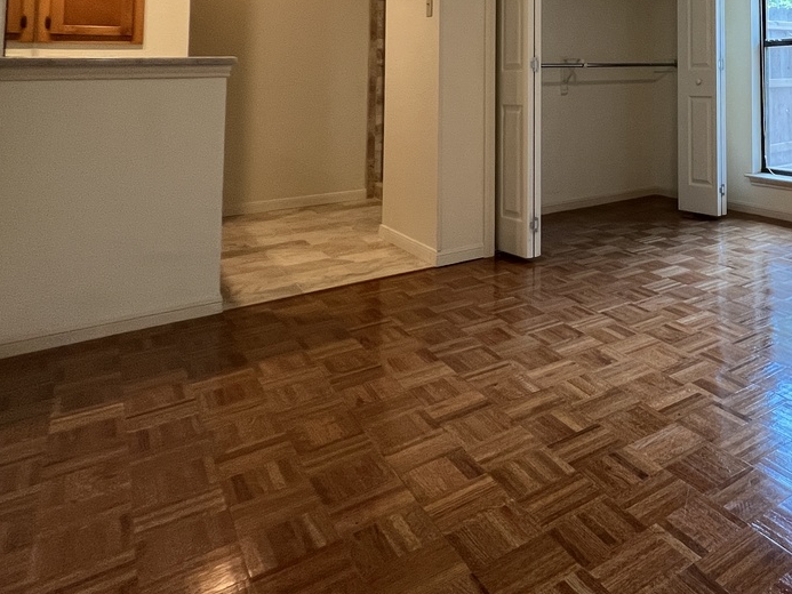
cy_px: 43
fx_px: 618
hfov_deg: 52.7
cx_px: 781
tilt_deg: +2.6
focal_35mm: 27
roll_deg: +1.0
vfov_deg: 45.7
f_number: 1.8
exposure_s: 1/60
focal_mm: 1.57
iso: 160
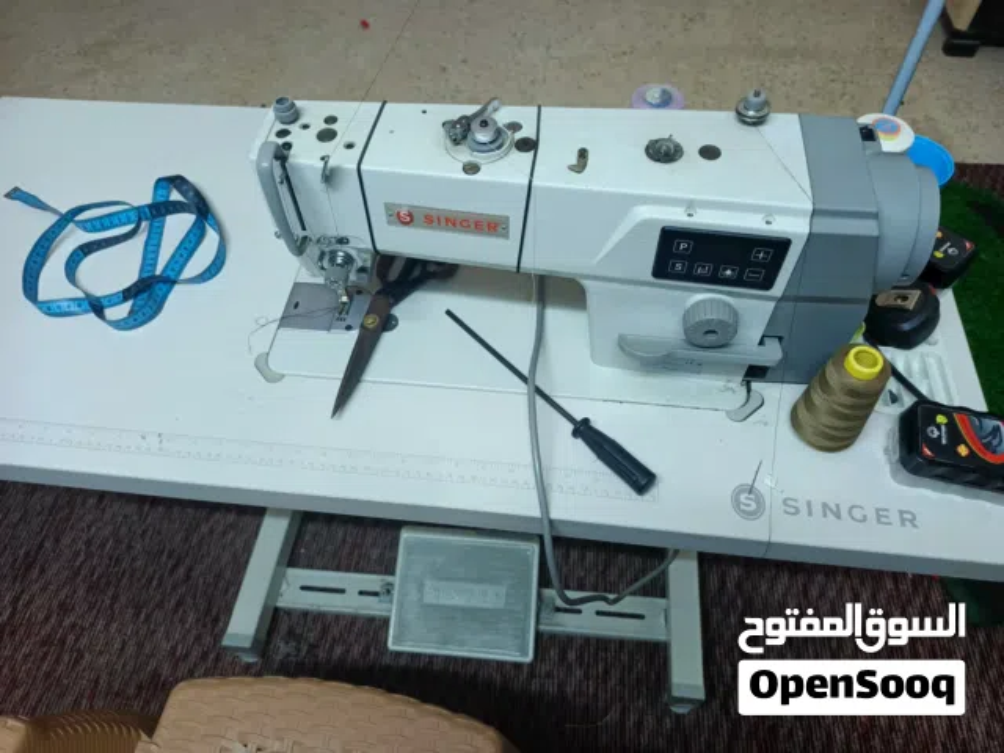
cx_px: 502
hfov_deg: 73.9
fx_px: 667
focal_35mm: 23
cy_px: 376
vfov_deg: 58.9
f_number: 1.7
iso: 1267
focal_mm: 5.25
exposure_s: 1/60
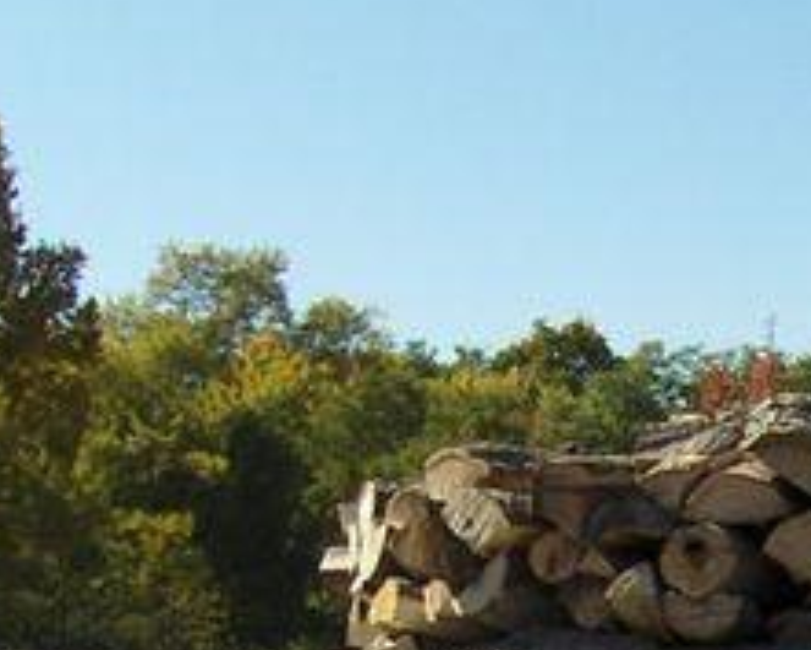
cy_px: 1028
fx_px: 2786
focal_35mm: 116
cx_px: 840
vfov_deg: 12.5
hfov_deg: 16.2
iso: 100
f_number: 5.09
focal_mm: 6.5
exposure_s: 1/606
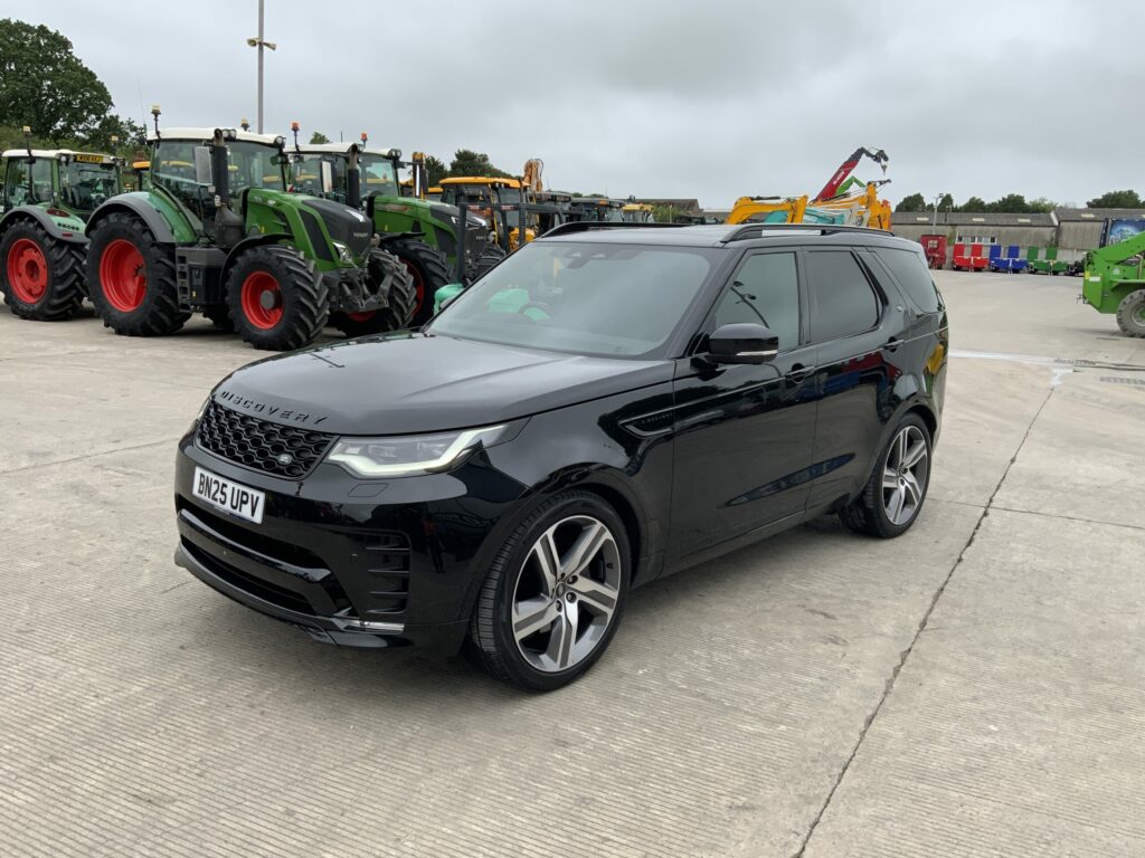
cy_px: 429
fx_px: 959
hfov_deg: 61.7
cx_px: 572
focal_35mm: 29
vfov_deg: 48.2
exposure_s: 1/944
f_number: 1.8
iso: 16
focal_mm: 3
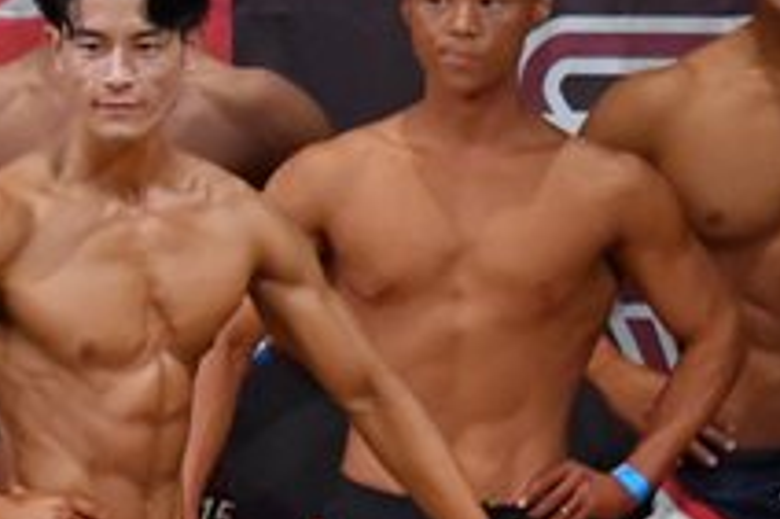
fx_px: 19030
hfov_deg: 2.3
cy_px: 607
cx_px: -576
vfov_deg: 1.6
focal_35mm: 879
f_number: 5.6
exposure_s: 1/400
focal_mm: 160
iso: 8000
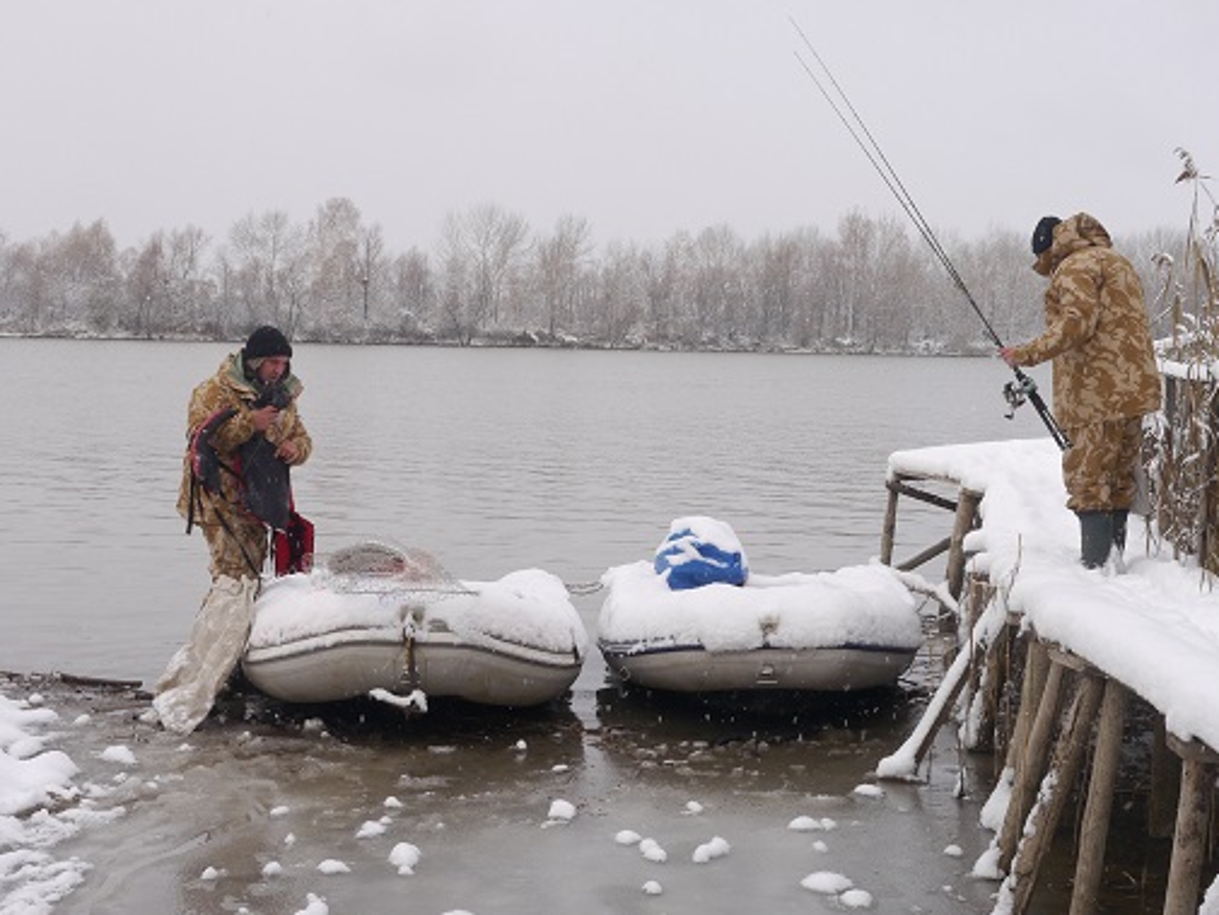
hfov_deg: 31.6
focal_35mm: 61
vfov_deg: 24.0
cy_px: 465
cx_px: 748
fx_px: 2149
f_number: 10
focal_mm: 22
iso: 160
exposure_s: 1/100
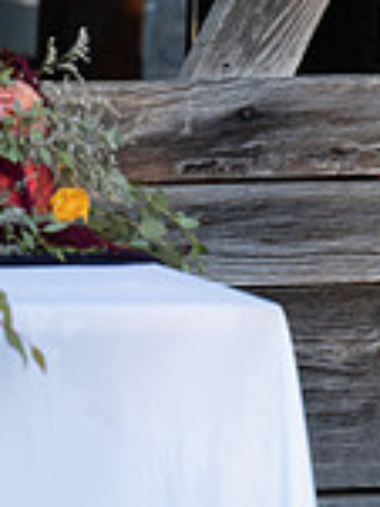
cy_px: -109
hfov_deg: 2.7
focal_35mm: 553
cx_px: -424
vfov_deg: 3.6
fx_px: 8106
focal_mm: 150
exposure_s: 1/125
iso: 320
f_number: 5.6
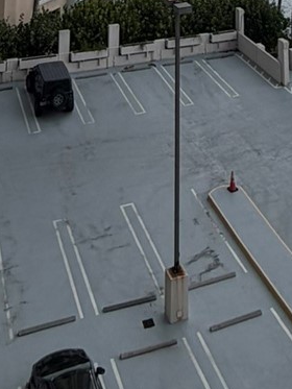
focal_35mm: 60
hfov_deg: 24.4
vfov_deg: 20.5
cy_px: -340
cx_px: 186
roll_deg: +0.1
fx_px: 674
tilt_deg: +11.8
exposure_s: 1/1068
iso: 20
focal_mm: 2.22
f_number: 2.2
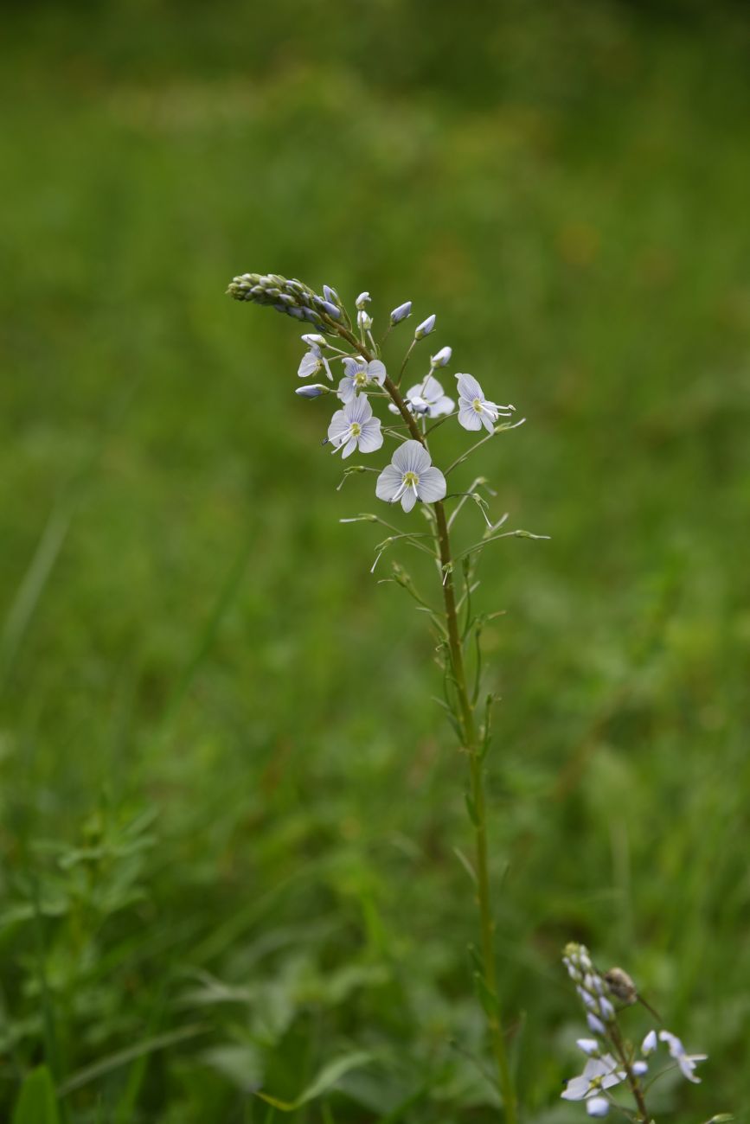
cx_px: 375
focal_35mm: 72
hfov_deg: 18.9
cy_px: 562
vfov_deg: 28.1
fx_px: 2249
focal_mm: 72
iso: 500
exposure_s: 1/500
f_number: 5.6
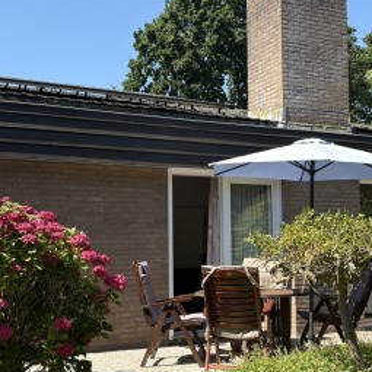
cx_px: 216
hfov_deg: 31.6
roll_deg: +1.5
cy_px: 201
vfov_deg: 31.6
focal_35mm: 54
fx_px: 657
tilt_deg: +5.1
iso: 50
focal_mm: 5.96
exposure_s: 1/1667
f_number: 1.6
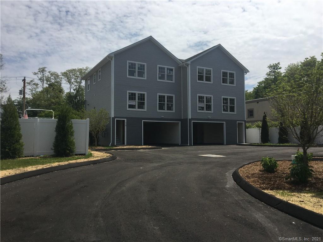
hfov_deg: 61.7
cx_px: 162
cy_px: 121
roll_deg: +0.4
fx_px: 271
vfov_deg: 48.2
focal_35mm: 29
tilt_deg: +4.4
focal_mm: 4.15
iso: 25
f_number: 2.2
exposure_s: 1/3663
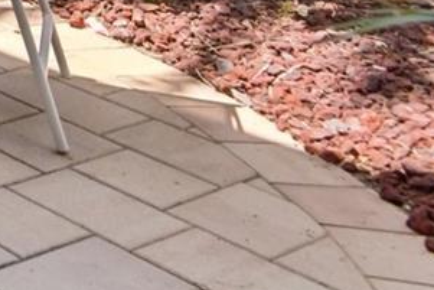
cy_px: -353
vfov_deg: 13.1
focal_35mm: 85
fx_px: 1025
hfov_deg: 14.2
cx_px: -655
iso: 400
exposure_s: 1/200
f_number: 8
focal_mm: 16
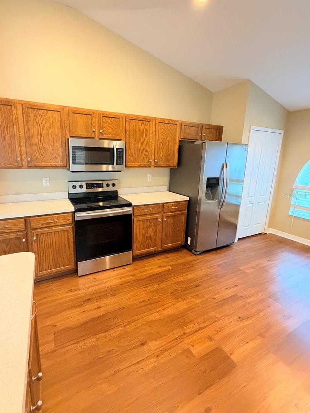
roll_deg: -1.0
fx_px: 191
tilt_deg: -10.5
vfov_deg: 94.4
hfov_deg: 77.8
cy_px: 195
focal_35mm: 16
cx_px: 135
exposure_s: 1/40
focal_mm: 2.22
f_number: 2.2
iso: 1250
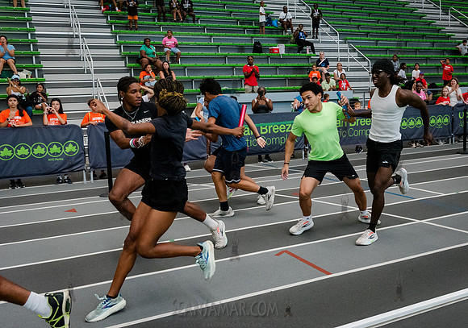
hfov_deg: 47.0
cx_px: 307
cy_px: 153
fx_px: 530
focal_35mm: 40
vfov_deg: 34.4
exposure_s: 1/1000
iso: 6400
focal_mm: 31
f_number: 3.5
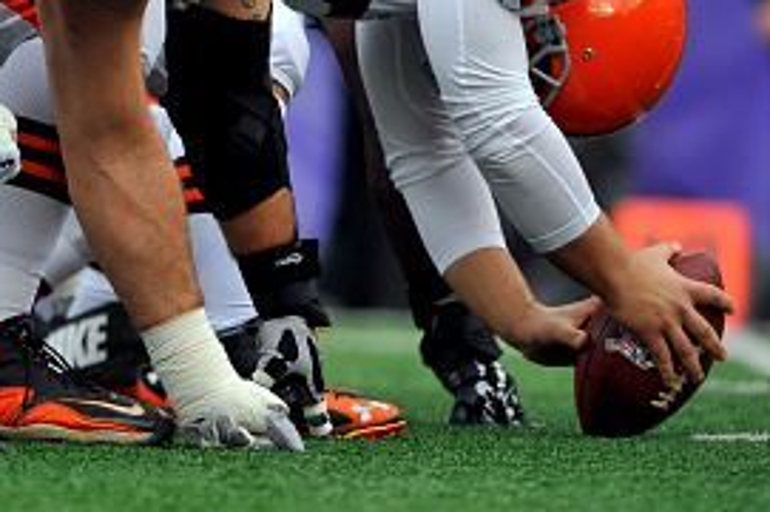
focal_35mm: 922
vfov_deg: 1.5
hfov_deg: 2.2
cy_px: -33
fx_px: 19697
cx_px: -43
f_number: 6.3
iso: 500
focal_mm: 420
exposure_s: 1/800
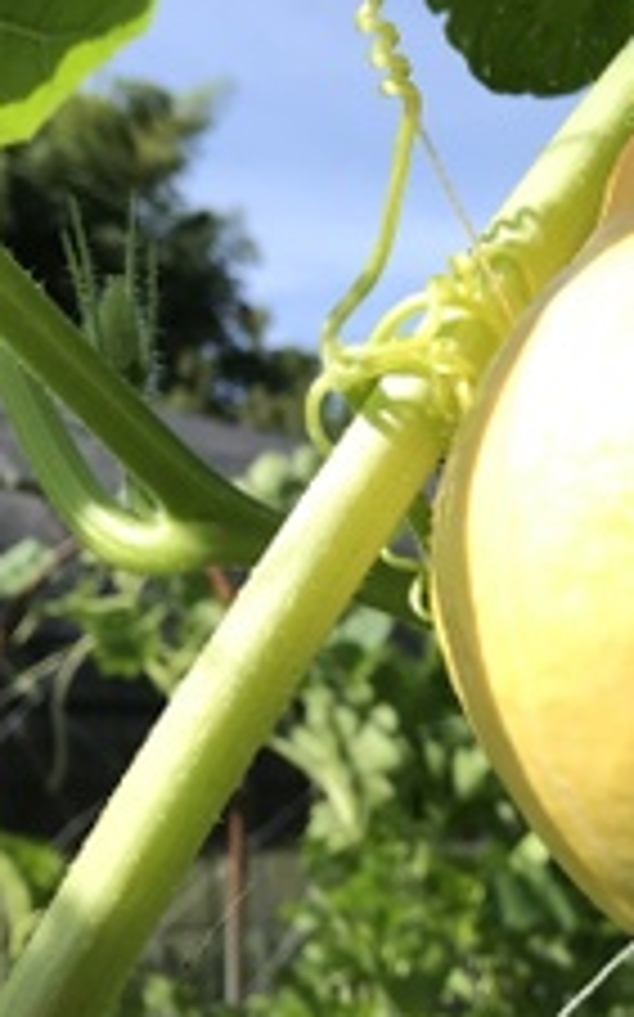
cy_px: 544
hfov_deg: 19.5
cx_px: 751
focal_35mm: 63
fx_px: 1744
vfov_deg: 32.5
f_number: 1.8
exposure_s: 1/1277
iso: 20
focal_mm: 3.99
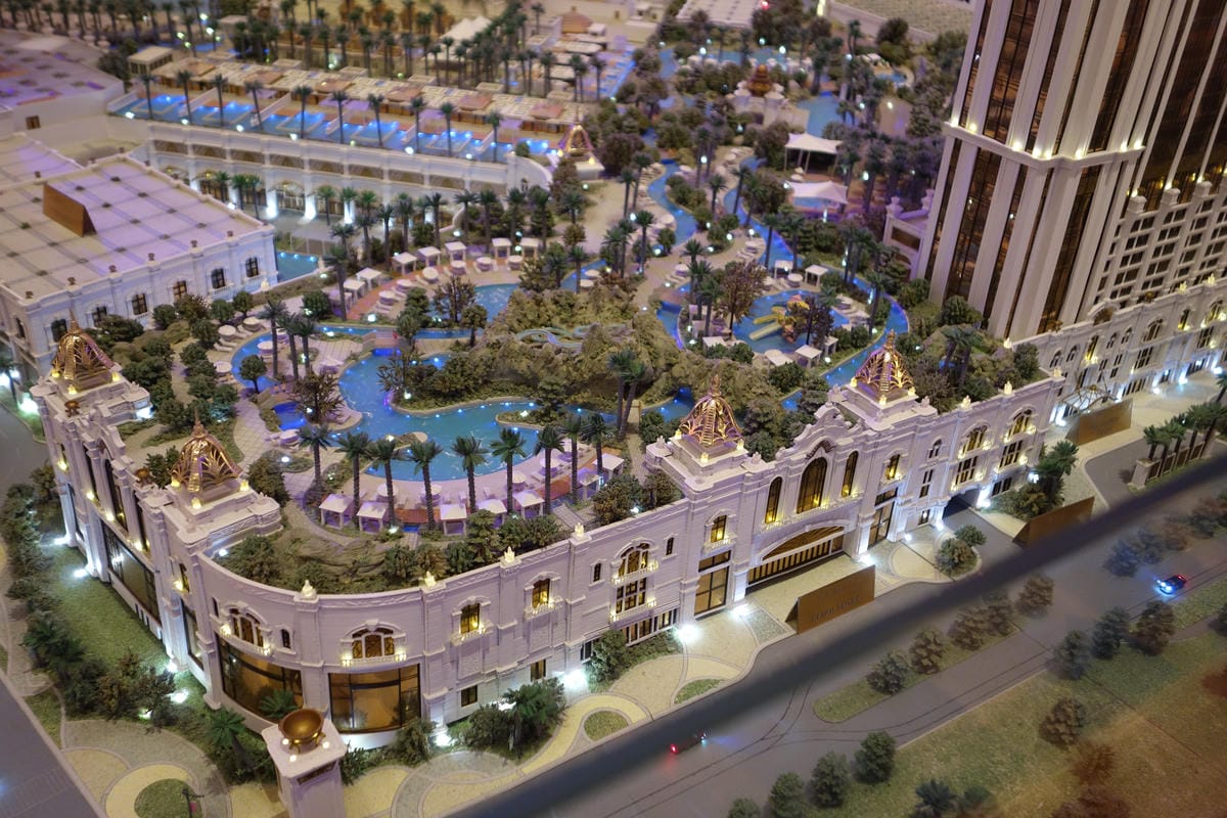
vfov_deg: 37.9
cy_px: 409
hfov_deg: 54.4
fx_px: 1193
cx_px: 614
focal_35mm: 35
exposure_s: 1/40
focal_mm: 12.94
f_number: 2.8
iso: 500
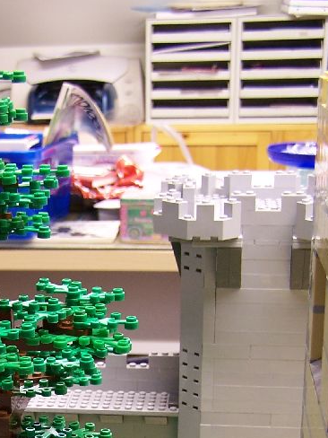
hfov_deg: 17.2
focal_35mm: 84
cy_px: 458
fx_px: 1061
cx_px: 10
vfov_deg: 22.2
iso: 80
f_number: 2.8
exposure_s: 1/4
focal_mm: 6.7
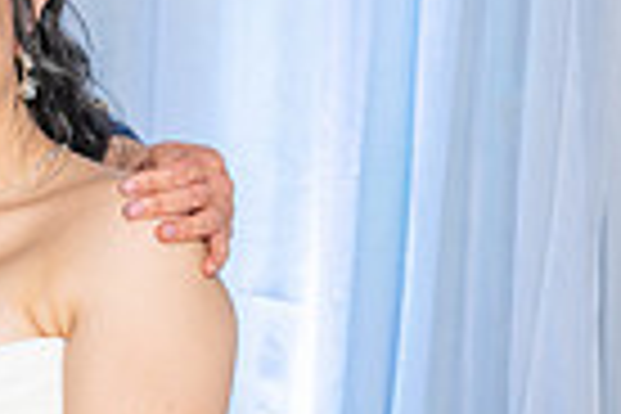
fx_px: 4002
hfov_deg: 8.7
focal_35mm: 232
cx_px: -318
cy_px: 183
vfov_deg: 5.9
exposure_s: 1/160
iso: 800
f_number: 5.6
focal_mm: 51
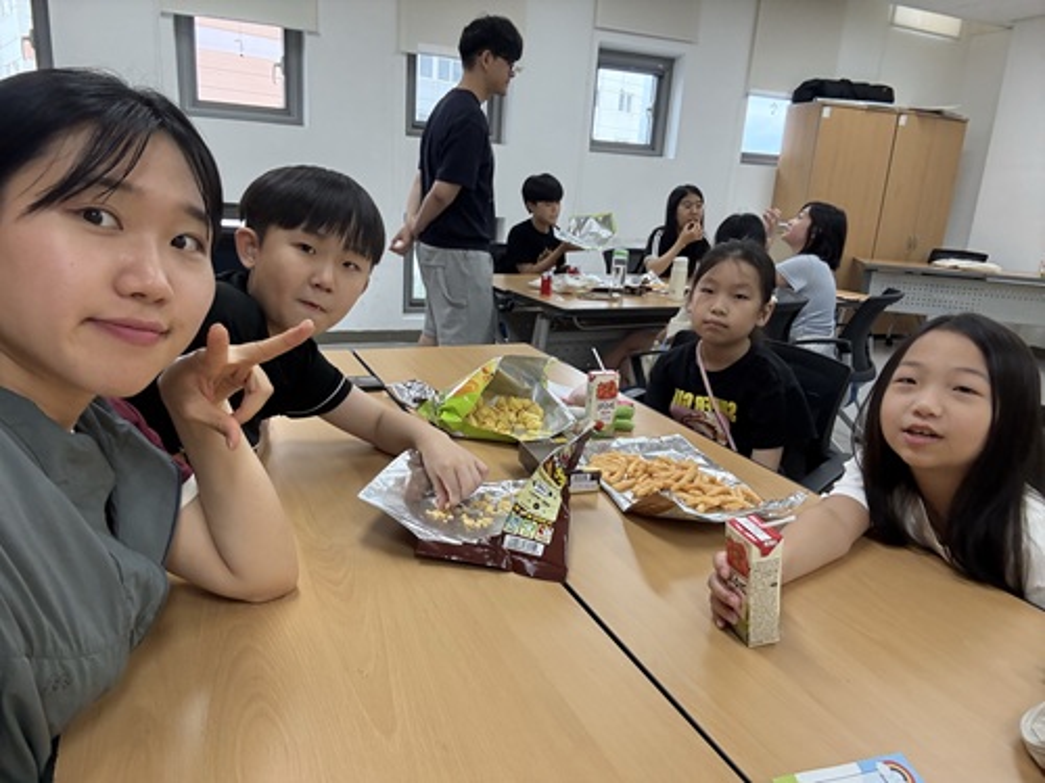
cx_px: 522
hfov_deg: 73.9
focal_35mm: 23
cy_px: 392
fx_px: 694
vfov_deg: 58.9
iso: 160
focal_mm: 2.69
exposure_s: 1/120
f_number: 1.9
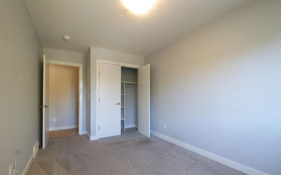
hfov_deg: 97.8
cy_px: 97
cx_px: 147
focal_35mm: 16
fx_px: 123
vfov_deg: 71.0
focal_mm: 10
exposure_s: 1/15
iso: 800
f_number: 6.3
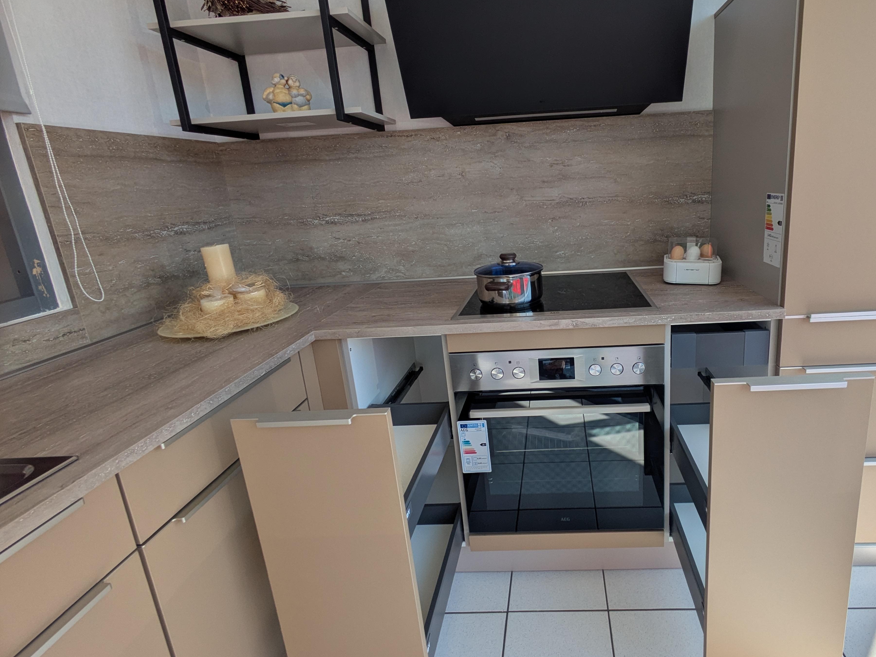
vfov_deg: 71.2
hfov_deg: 86.3
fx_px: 455
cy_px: 279
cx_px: 539
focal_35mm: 18
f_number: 2.2
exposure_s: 1/605
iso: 37
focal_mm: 1.83
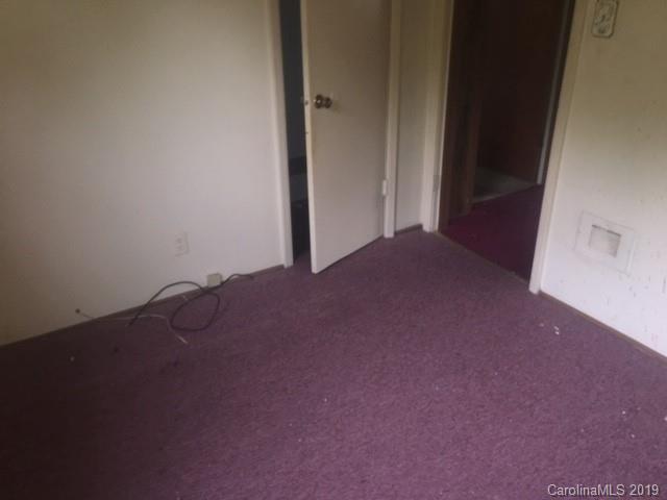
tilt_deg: -27.1
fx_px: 559
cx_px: 334
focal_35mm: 29
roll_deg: +0.4
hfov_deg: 61.7
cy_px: 250
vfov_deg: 48.2
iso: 40
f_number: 2.2
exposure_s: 1/30
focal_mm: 4.15
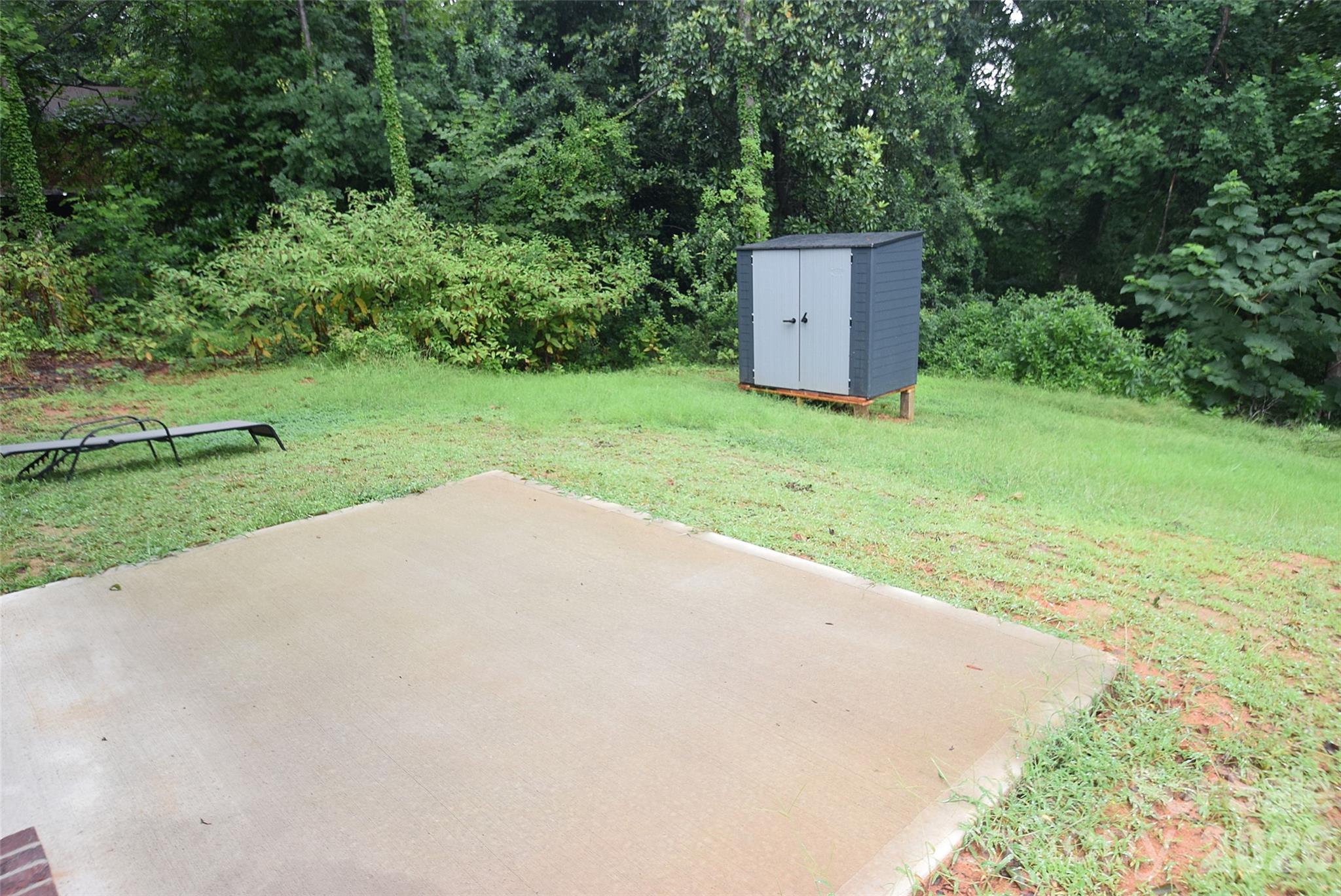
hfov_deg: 81.2
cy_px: 448
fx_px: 783
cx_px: 670
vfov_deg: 59.6
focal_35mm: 21
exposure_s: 1/125
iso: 560
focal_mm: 14
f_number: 5.6
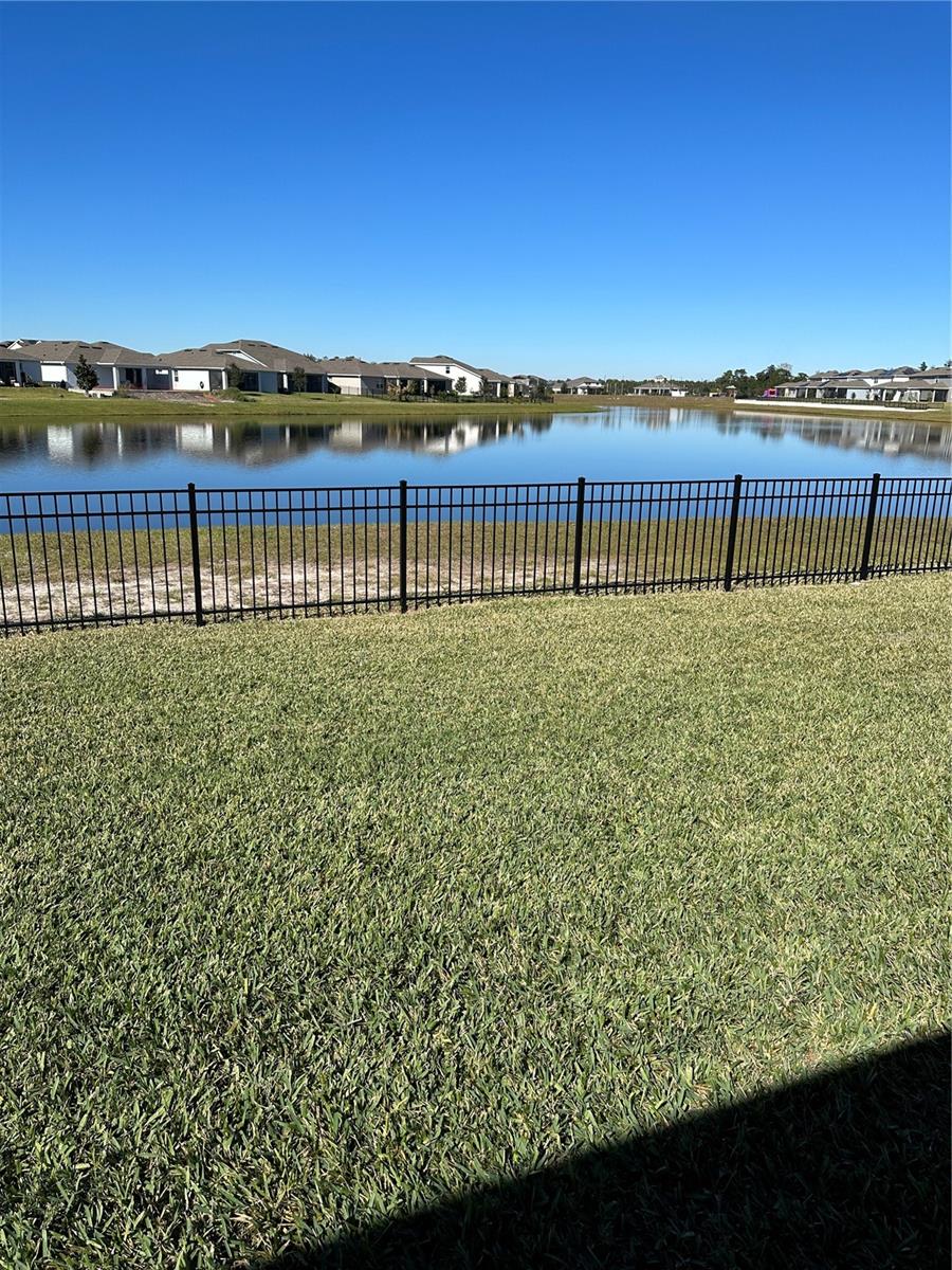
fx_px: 880
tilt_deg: -14.4
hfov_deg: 56.8
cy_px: 635
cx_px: 476
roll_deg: -0.5
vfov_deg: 71.6
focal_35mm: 24
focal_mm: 6.86
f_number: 1.78
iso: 80
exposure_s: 1/5525
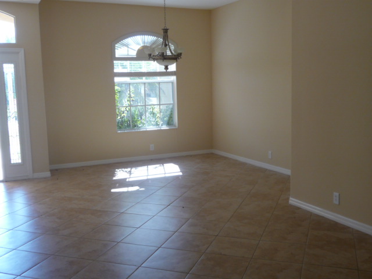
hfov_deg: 50.1
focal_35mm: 37
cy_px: 140
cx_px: 186
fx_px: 398
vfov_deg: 38.7
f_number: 3.3
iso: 100
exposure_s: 1/50
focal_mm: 4.7
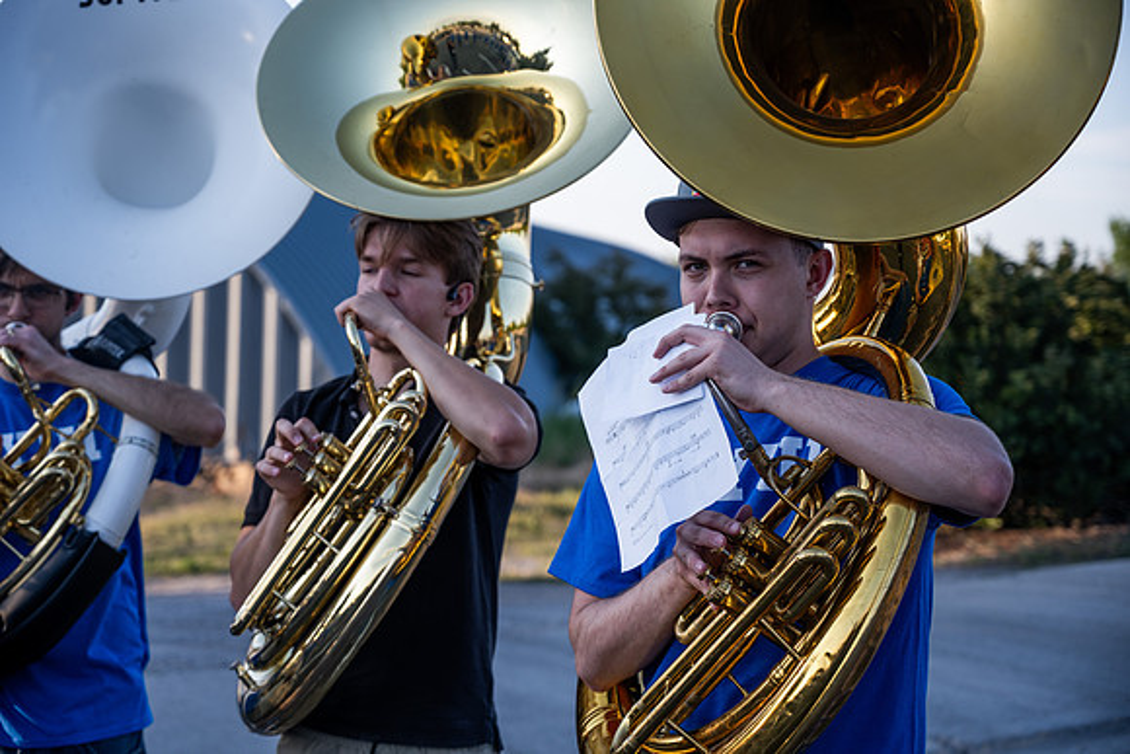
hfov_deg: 28.8
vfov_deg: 19.5
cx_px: 565
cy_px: 377
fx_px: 2198
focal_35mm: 70
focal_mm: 70
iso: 125
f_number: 4
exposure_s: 1/250
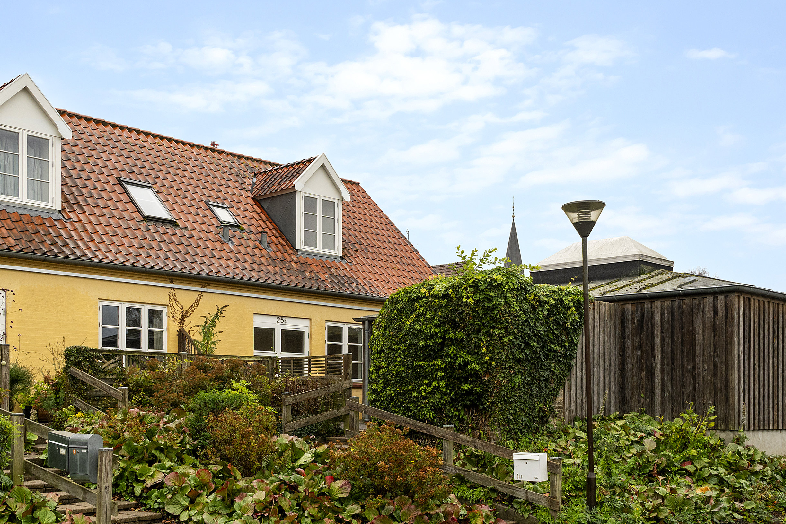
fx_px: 843
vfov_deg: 34.5
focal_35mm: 39
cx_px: 400
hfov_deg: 50.0
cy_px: 295
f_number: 7.1
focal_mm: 21
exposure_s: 1/160
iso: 500
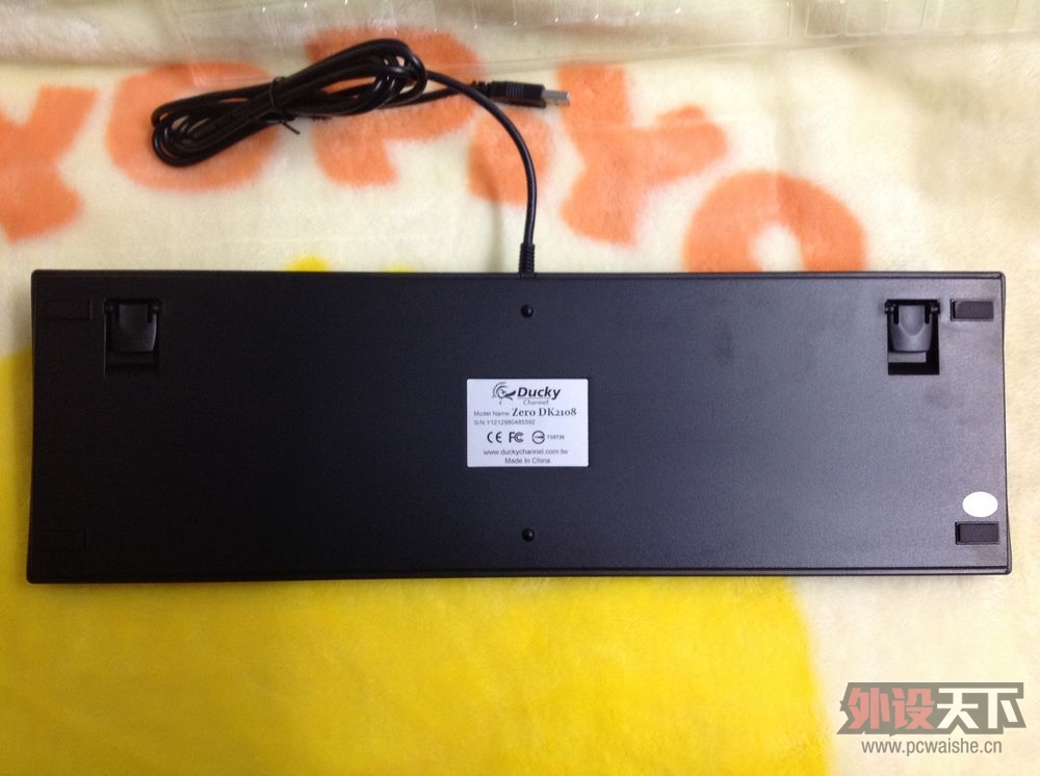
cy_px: 388
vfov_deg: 40.6
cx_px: 520
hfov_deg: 52.7
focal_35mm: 35
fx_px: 1050
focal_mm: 4.28
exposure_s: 1/17
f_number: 2.4
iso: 160
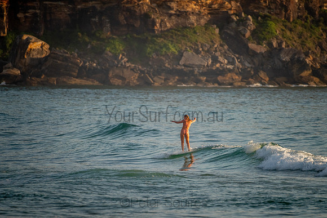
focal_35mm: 637
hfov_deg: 3.2
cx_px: 187
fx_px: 5790
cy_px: 138
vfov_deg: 2.2
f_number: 5.6
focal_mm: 500
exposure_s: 1/500
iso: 450
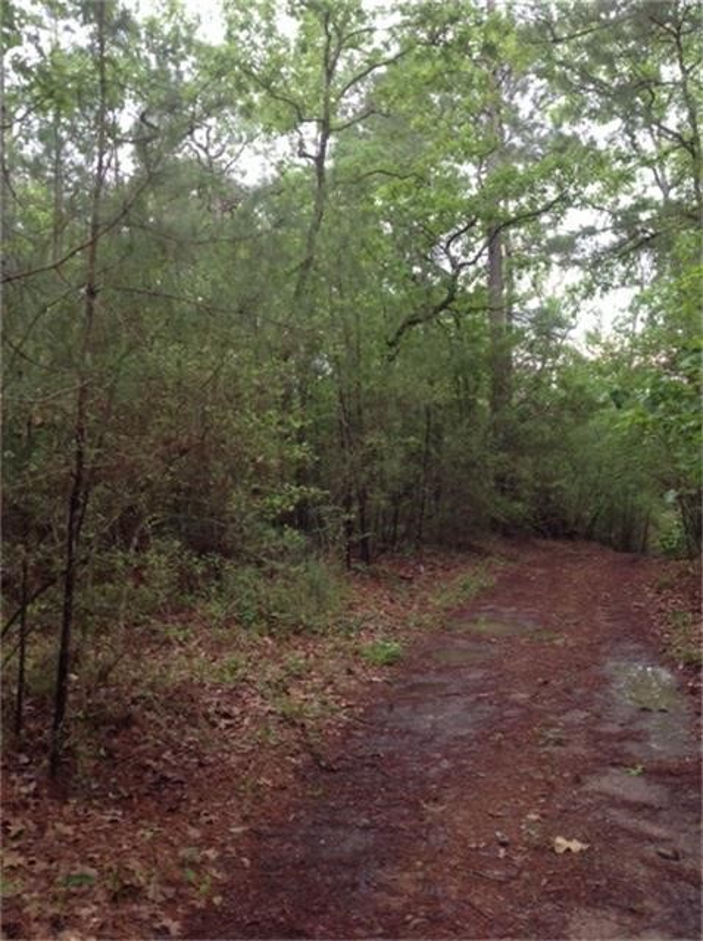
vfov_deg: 52.7
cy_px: 470
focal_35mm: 35
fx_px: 950
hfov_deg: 40.6
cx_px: 352
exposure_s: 1/120
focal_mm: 4.28
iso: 100
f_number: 2.4
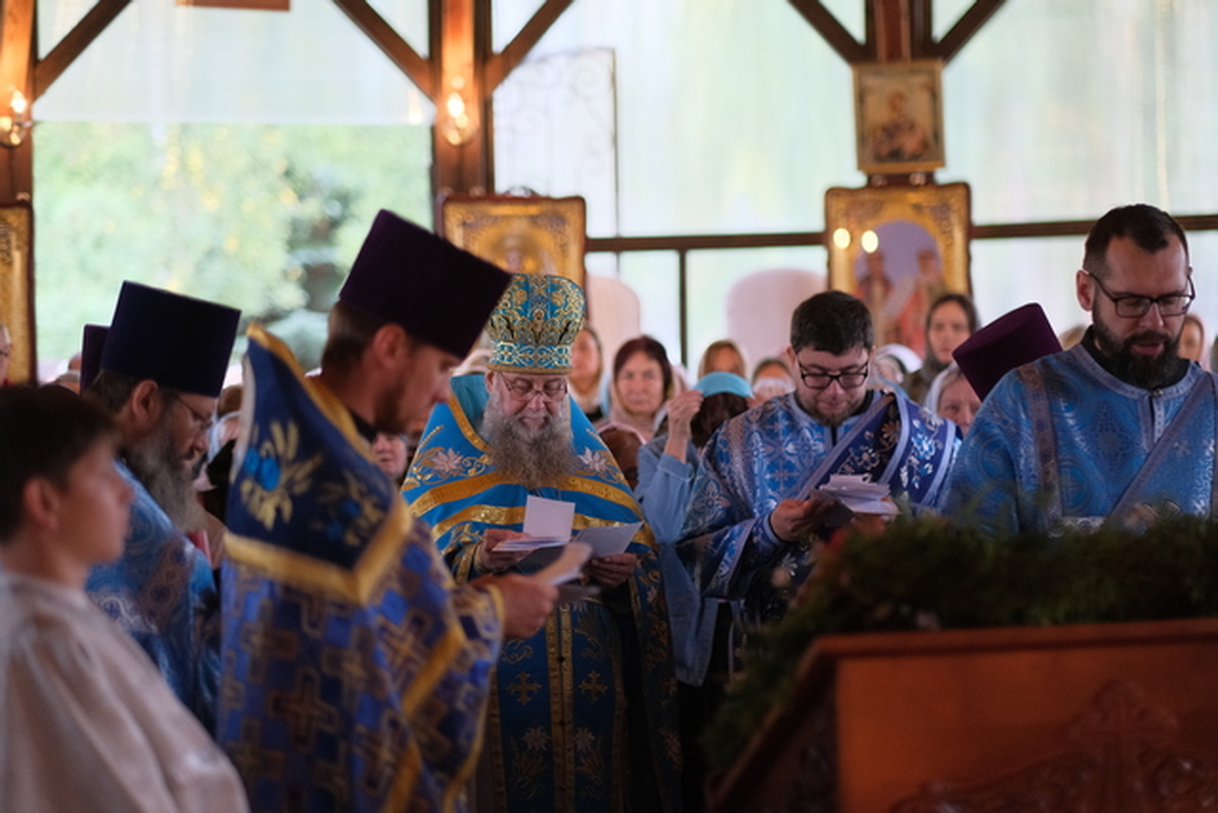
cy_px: 406
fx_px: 2842
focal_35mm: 84
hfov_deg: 24.2
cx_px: 609
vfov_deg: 16.3
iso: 2000
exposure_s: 1/640
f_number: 1.2
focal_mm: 56
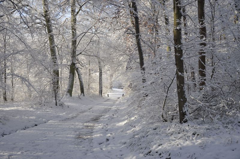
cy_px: 80
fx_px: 260
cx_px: 120
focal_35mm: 39
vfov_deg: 34.1
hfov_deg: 49.6
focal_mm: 26
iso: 200
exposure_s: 1/500
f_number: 4
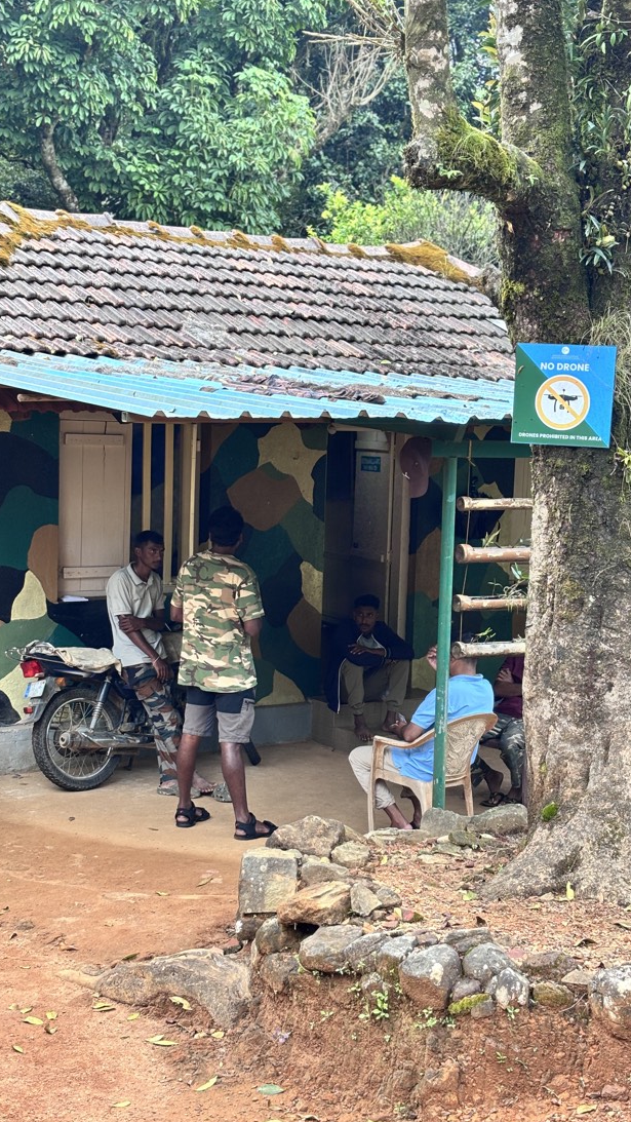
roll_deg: -2.4
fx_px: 1695
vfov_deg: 36.6
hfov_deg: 21.1
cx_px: 301
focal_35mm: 57
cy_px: 560
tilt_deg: -5.1
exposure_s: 1/114
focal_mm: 5.96
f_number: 1.6
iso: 50
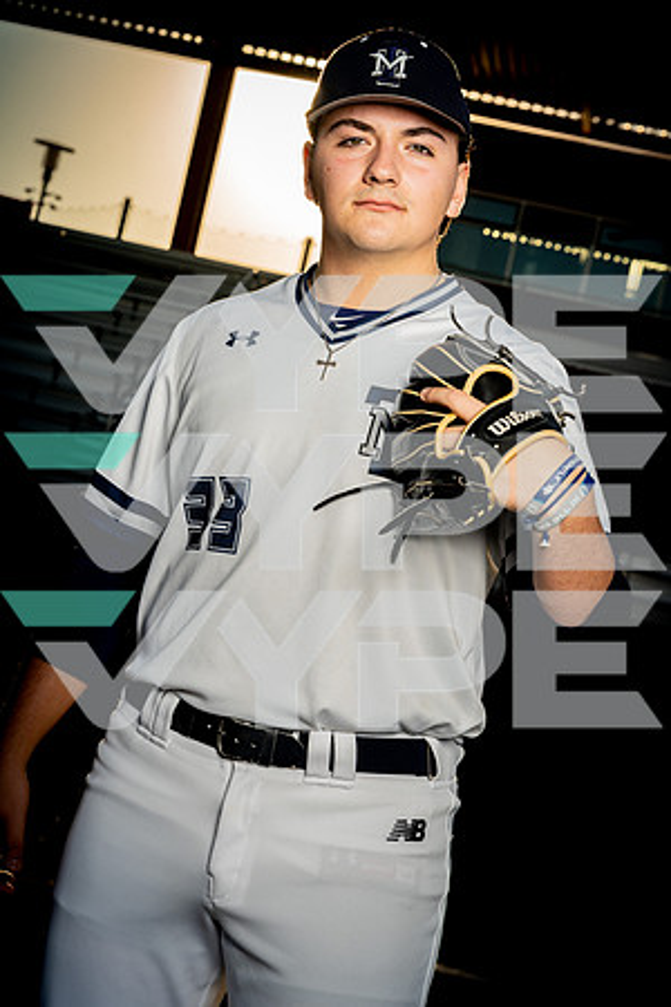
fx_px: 1957
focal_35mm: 70
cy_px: 504
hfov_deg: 19.5
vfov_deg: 28.8
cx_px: 336
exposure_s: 1/250
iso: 125
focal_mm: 70
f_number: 8
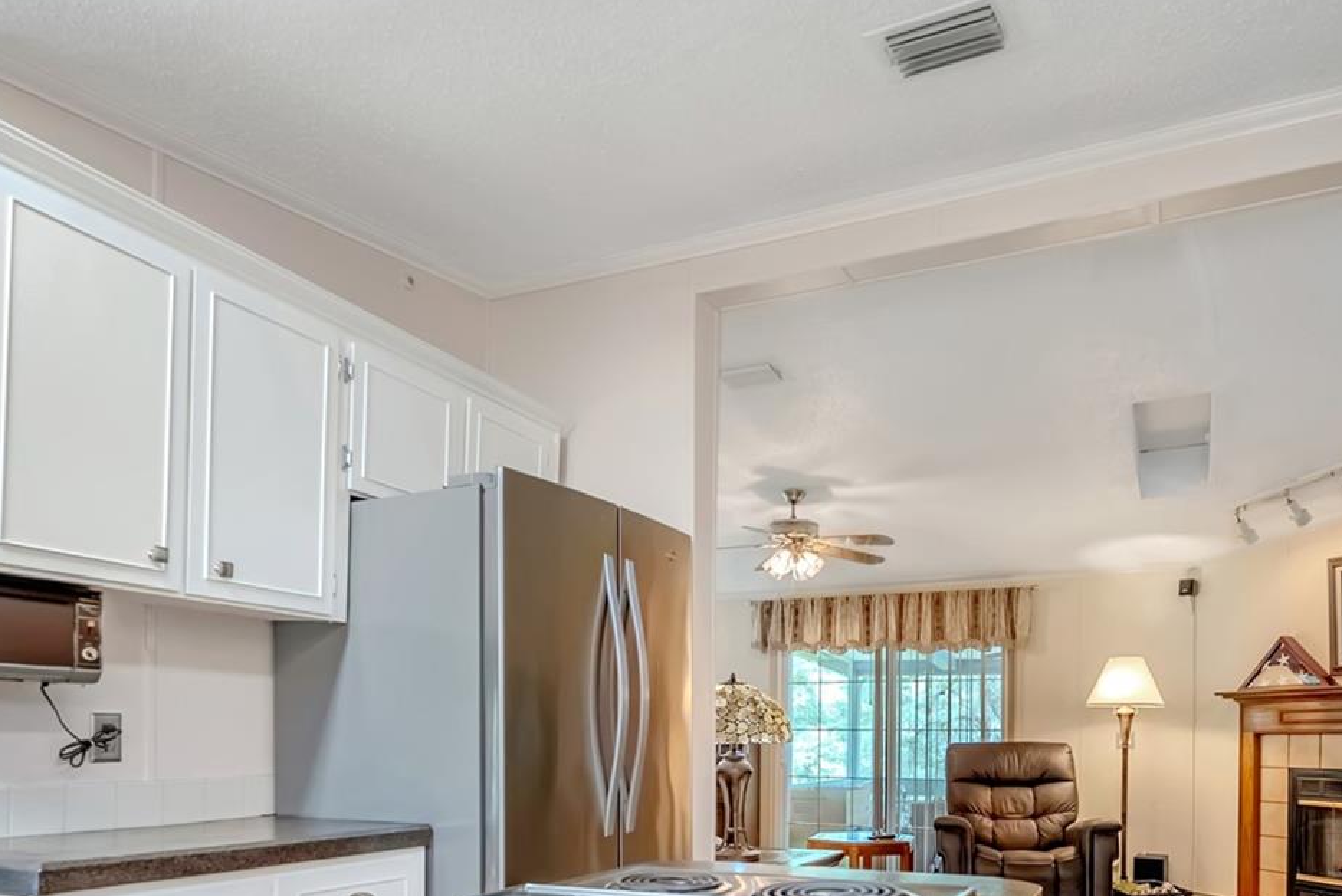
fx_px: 895
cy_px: 728
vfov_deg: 49.8
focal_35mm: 24
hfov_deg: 73.3
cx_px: 774
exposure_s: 1/1250
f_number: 4
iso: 1600
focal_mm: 14
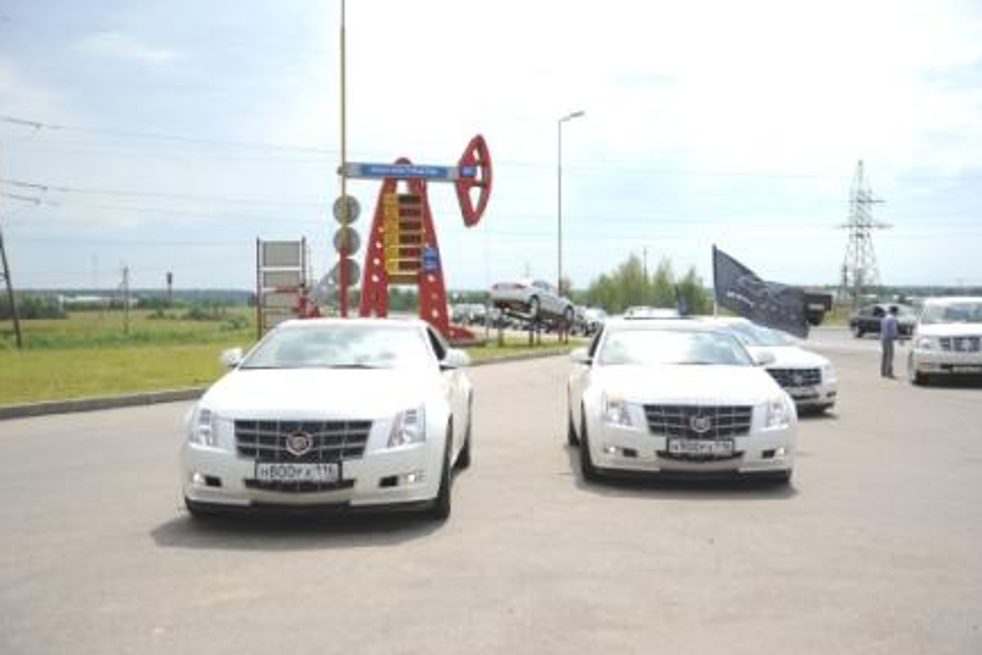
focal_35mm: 39
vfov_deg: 34.2
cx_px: 498
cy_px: 331
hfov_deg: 49.5
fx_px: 1064
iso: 200
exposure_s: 1/3200
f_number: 3.2
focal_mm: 38
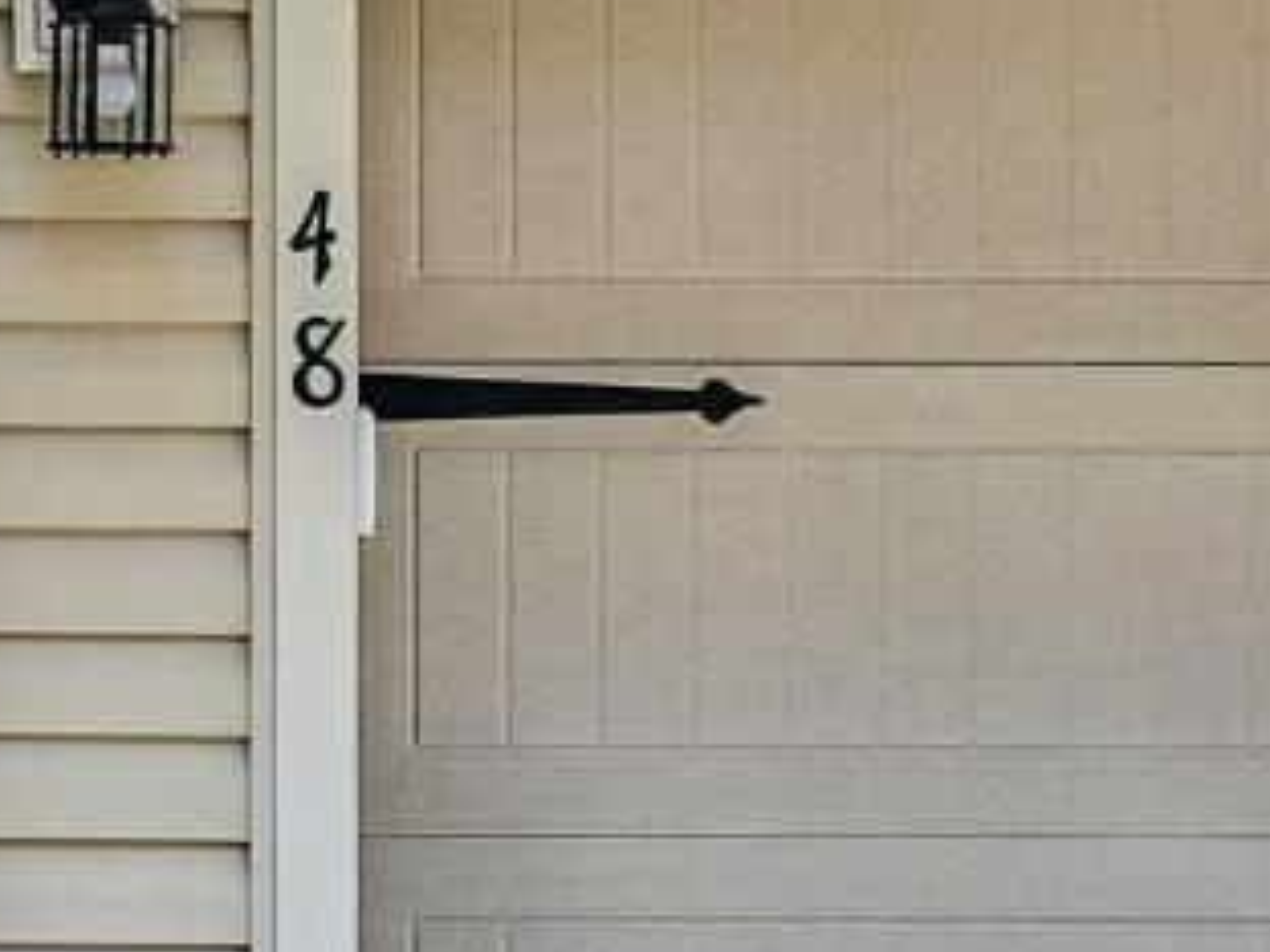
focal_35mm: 240
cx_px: -1701
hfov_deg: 7.7
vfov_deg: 6.2
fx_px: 8805
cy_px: 531
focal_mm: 35
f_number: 8
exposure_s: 1/100
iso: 100
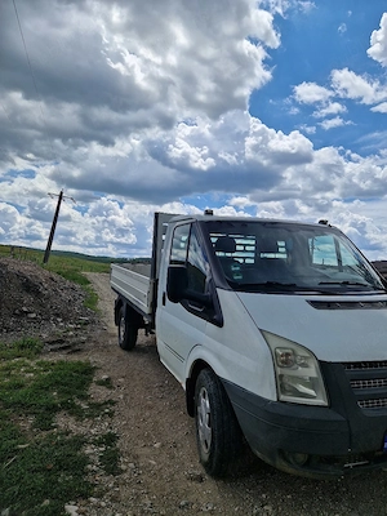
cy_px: 258
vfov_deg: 73.9
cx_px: 194
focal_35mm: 23
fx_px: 343
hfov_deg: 58.9
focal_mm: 5.4
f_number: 1.8
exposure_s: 1/3333
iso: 50
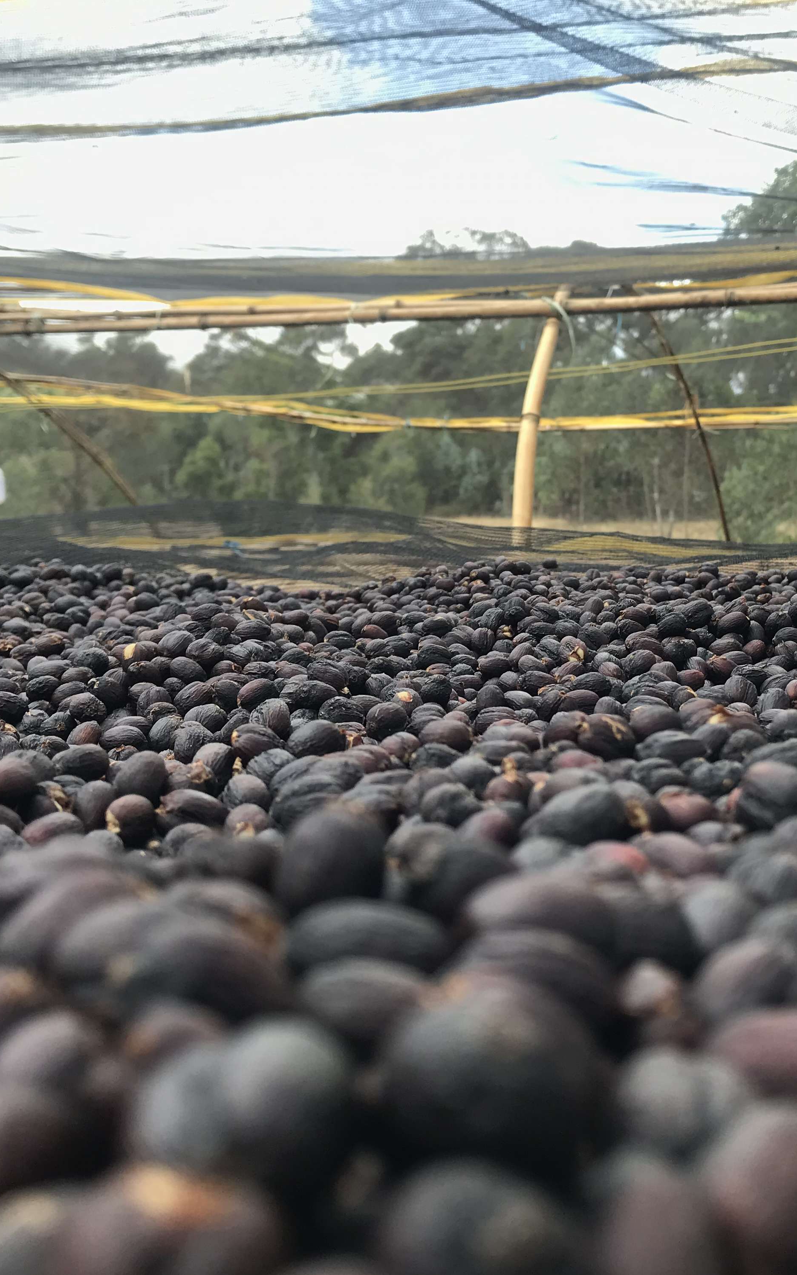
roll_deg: +0.4
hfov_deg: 31.7
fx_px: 1390
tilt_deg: +1.3
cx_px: 528
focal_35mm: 40
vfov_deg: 49.3
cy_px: 643
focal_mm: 3.99
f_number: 1.8
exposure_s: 1/283
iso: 20
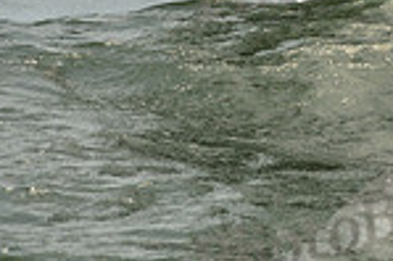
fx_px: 2977
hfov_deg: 7.3
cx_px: 704
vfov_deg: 5.0
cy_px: -220
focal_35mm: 273
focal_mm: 70
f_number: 8
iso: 320
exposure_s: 1/1250
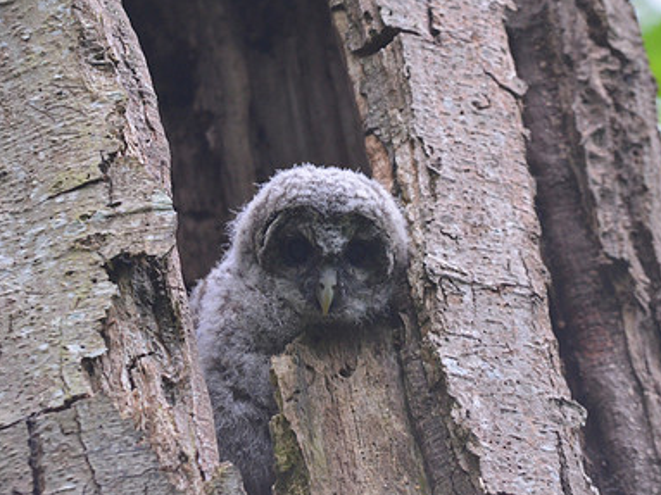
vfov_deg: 2.8
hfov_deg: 3.8
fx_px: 9984
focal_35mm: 523
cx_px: 259
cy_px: 202
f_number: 5.3
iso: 1600
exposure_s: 1/50
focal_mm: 240
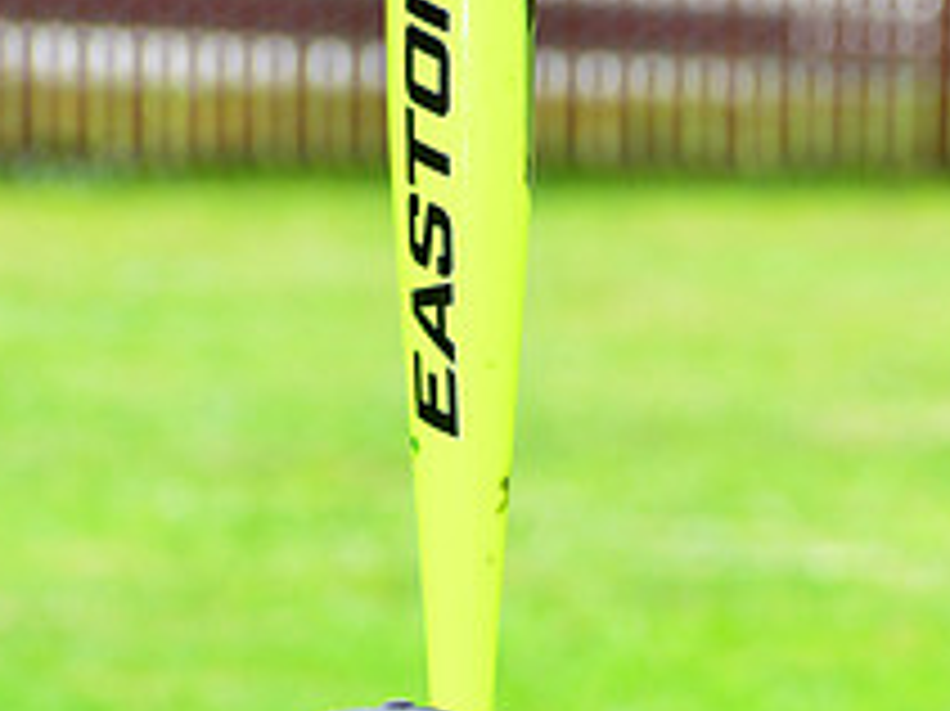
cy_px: 918
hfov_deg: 5.2
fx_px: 10505
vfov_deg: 3.9
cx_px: 696
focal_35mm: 383
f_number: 8
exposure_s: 1/200
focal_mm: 145
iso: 200
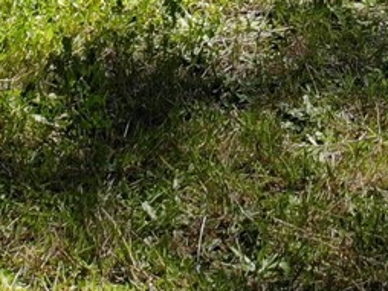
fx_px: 1694
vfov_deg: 8.3
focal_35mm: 151
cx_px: 555
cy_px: -596
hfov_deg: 12.5
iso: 100
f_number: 2.8
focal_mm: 4.5
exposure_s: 1/564
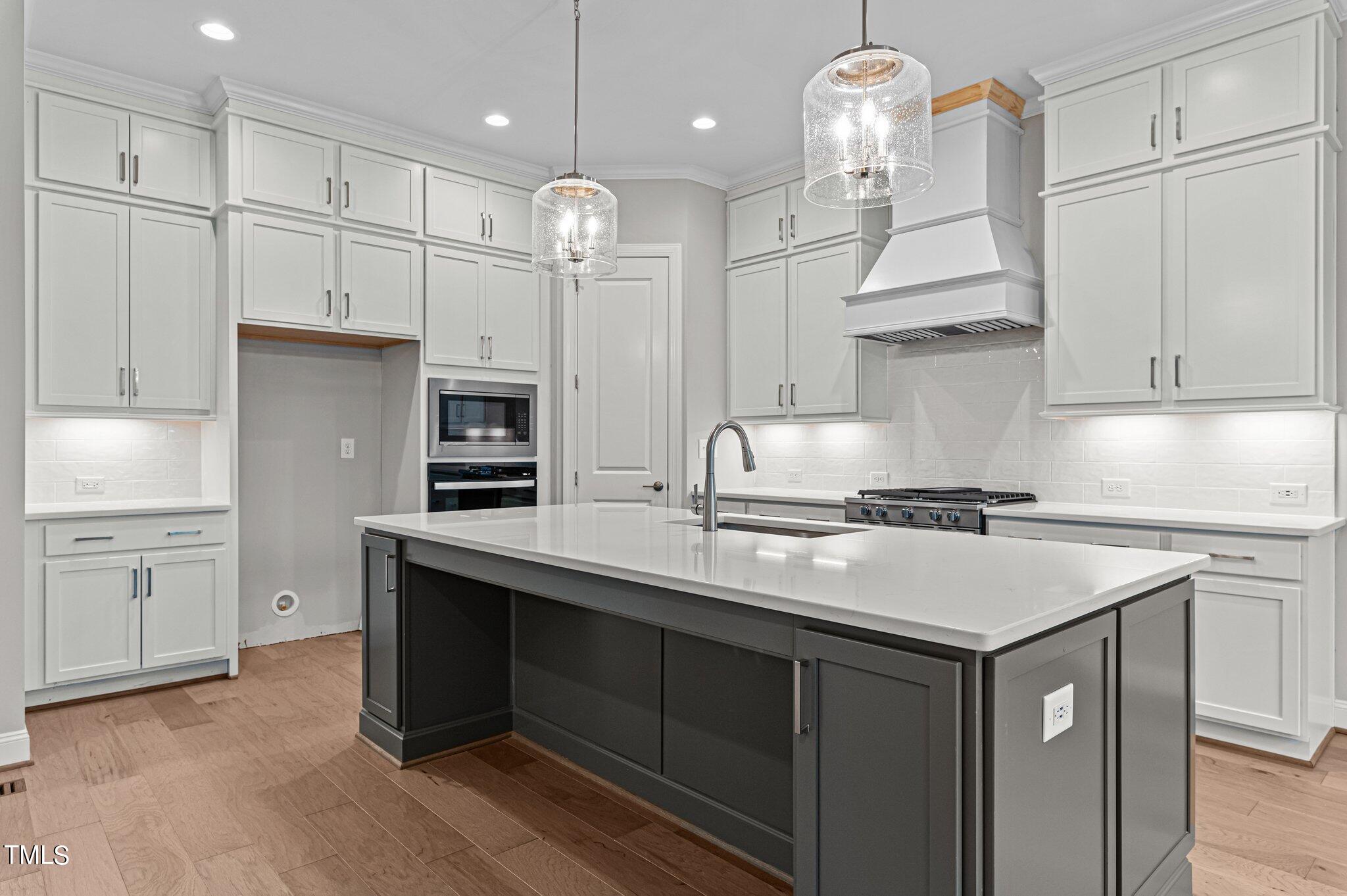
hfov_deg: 84.0
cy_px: 448
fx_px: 748
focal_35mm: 20
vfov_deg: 61.8
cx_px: 674
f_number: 6.3
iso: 400
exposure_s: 1/13
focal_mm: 20
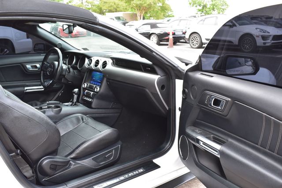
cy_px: 94
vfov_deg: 36.8
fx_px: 282
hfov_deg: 53.2
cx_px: 141
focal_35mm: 36
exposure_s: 1/30
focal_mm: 24
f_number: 7.1
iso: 400
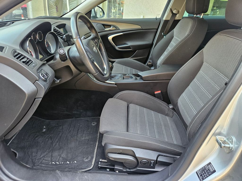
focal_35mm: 23
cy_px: 90
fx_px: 161
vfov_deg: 58.9
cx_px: 121
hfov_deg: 73.9
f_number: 1.8
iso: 250
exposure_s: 1/100
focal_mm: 5.4
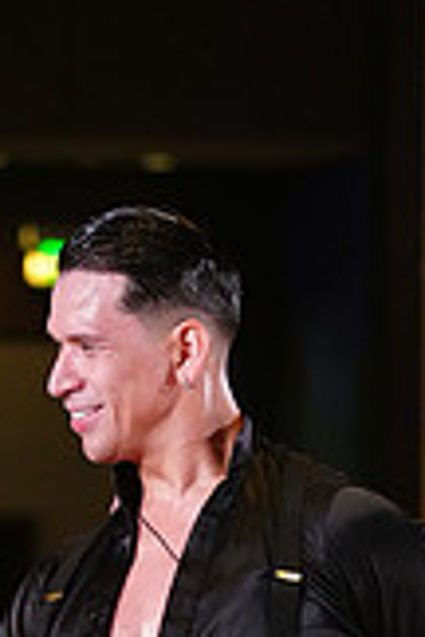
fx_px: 7986
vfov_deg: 4.5
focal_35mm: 451
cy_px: 1038
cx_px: -2
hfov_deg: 3.0
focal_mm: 126
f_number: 4
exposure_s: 1/400
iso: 4000
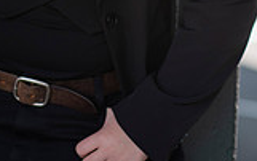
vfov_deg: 5.4
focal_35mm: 242
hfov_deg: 8.6
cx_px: 27
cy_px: -132
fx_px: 1697
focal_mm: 85
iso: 200
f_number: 2.5
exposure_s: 1/320
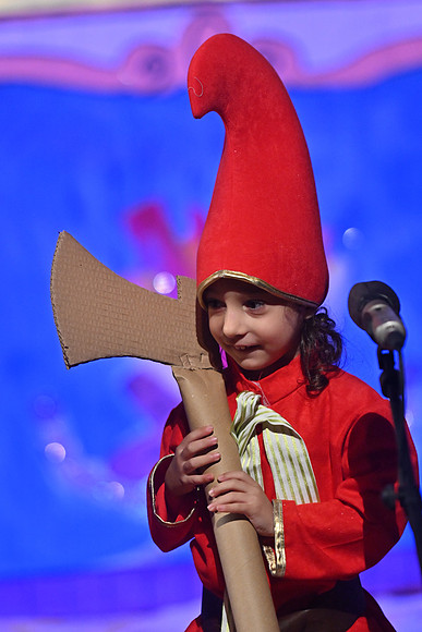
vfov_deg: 7.2
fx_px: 5008
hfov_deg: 4.8
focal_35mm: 285
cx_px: 211
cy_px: 316
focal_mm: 190
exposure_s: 1/320
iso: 2500
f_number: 2.8
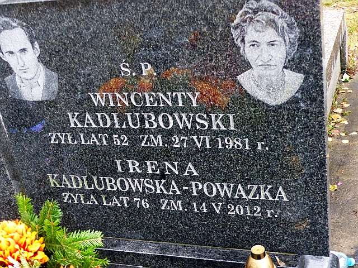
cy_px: 134
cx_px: 179
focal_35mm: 54
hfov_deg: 35.5
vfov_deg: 27.0
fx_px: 558
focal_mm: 9.8
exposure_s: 1/40
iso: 400
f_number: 2.8
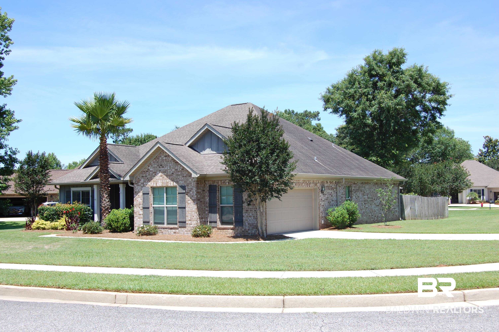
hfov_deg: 49.6
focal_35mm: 39
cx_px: 250
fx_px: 540
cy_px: 166
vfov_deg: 34.1
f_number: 8
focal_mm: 26
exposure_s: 1/250
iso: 200
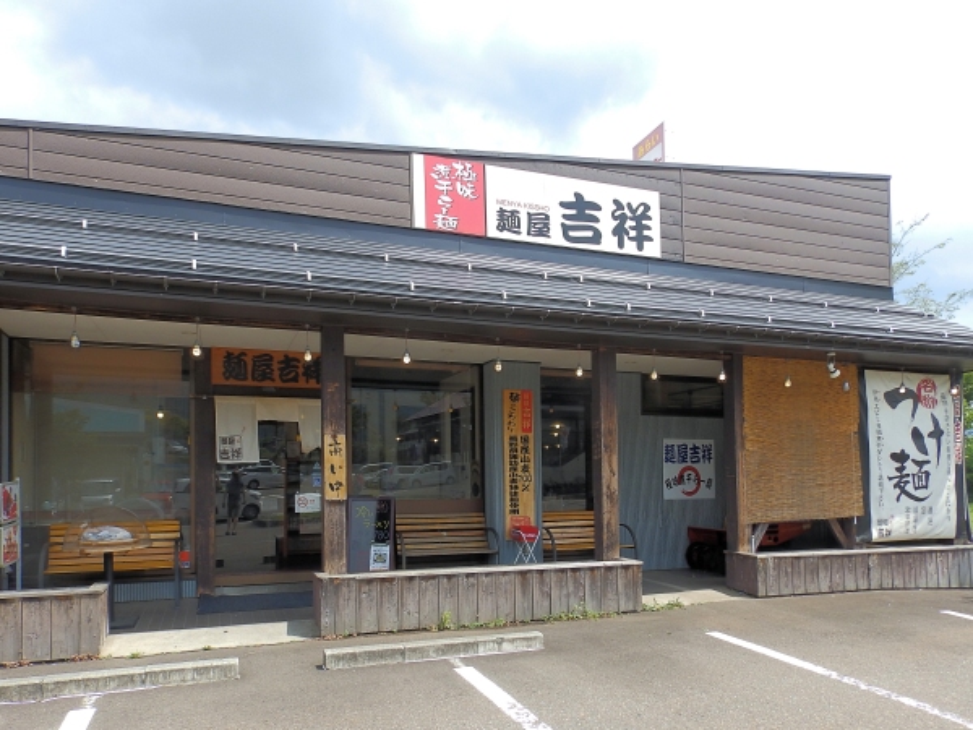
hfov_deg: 76.4
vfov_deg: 61.1
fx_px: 618
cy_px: 365
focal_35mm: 22
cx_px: 486
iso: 80
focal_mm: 4
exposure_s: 1/320
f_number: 4.5
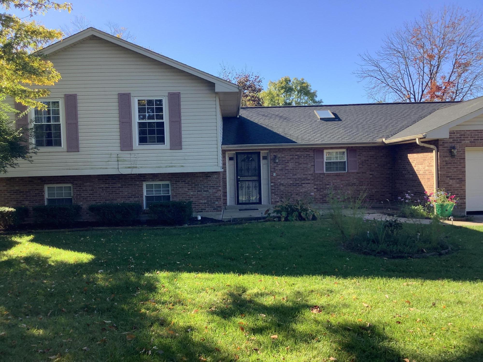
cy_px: 181
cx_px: 242
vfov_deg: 45.4
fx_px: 433
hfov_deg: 58.4
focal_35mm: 31
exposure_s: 1/305
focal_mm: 3.3
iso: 25
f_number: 2.4
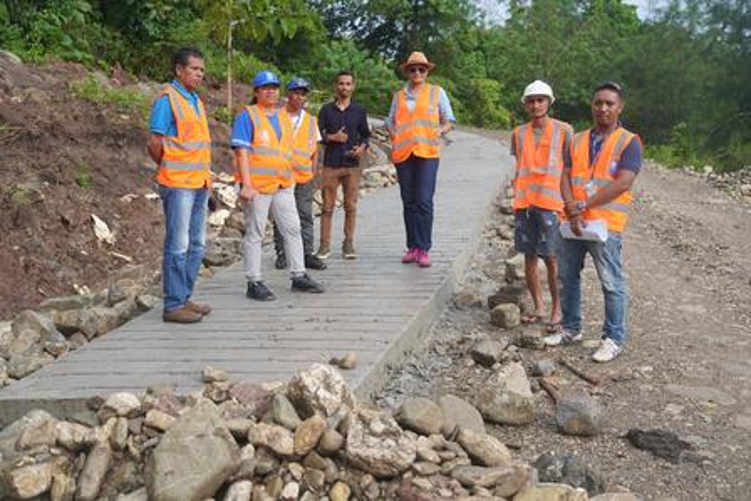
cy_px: 250
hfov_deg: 48.4
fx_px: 835
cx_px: 376
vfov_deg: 33.4
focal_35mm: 40
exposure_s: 1/250
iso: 100
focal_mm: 40
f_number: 4.5
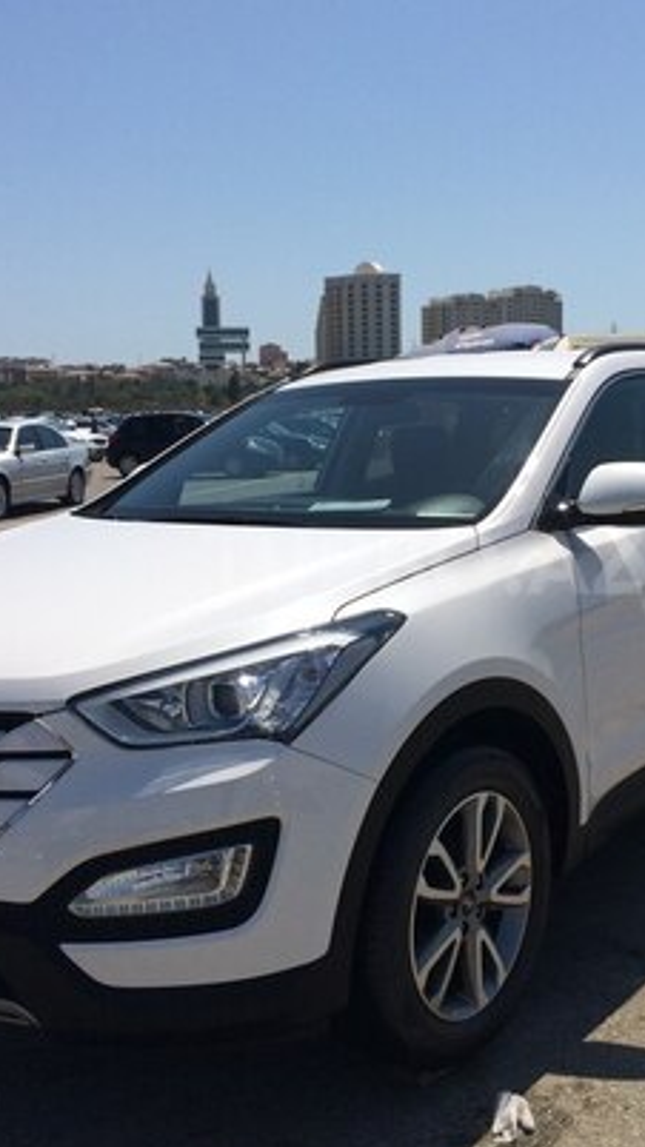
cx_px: 422
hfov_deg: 30.2
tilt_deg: -5.2
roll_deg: +0.4
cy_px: 562
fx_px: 1186
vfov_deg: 51.6
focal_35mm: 39
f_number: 2.2
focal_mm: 4.15
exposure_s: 1/4566
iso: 32
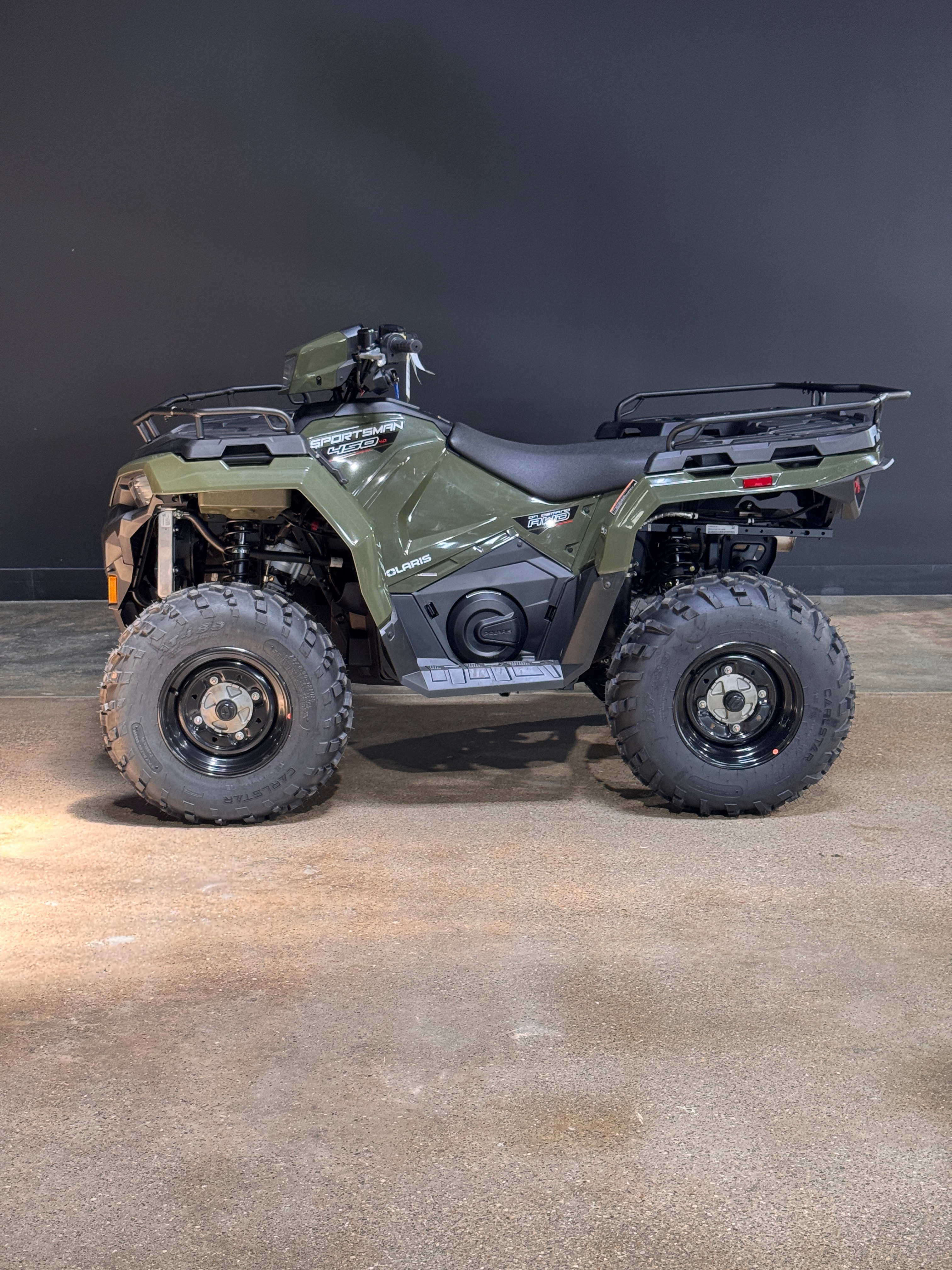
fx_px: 1760
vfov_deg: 39.7
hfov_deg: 30.3
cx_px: 476
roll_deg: +0.7
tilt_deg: -10.8
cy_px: 635
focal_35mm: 48
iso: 125
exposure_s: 1/60
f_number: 1.78
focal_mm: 6.76
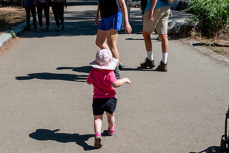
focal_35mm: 50
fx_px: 317
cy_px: 109
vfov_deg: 26.8
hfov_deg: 39.6
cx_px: 99
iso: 100
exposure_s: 1/500
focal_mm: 12.96
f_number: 5
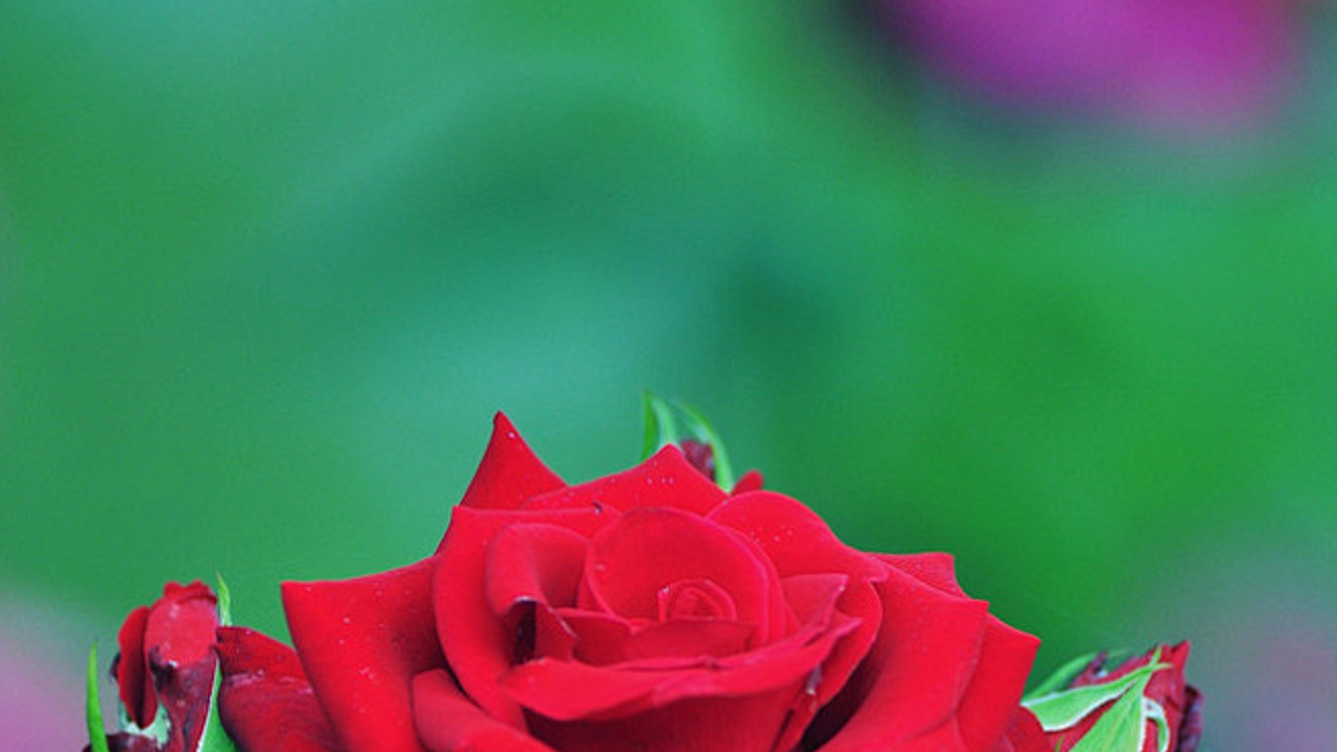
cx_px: 668
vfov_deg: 2.8
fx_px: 15138
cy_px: 949
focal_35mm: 427
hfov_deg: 5.1
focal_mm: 180
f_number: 5.6
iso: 200
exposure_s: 1/400
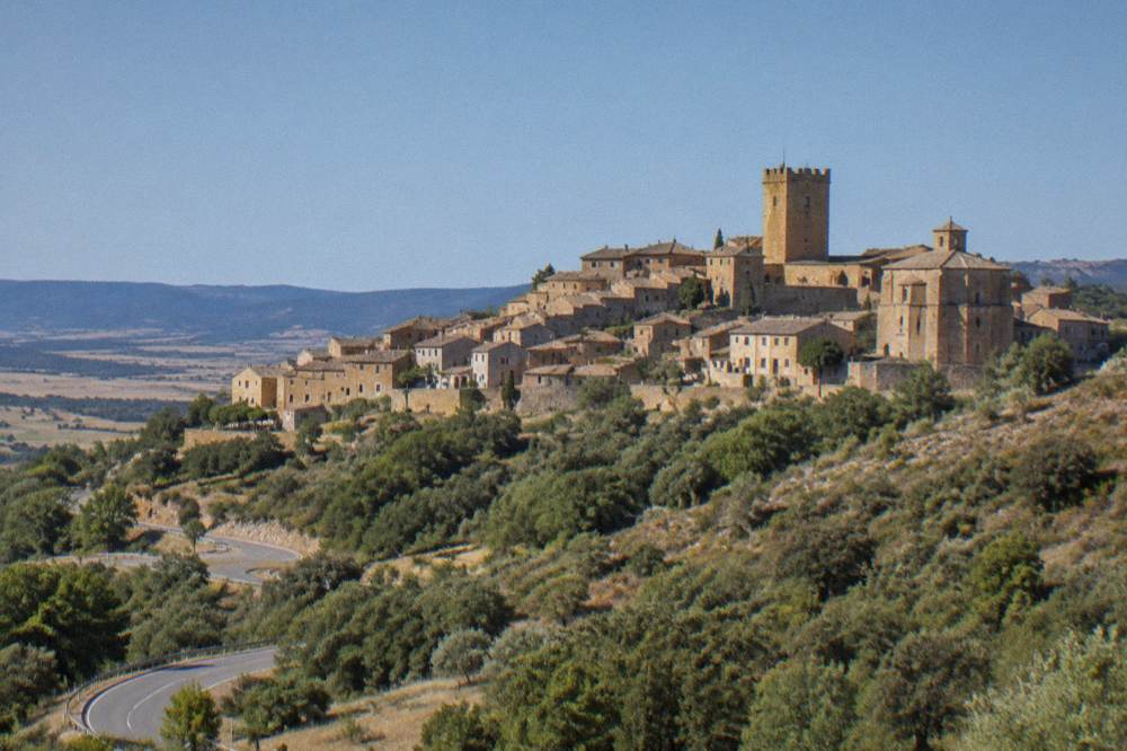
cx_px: 564
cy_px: 376
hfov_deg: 54.5
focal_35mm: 35
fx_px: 1095
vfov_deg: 37.8
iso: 400
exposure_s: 1/500
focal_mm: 35
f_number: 7.1
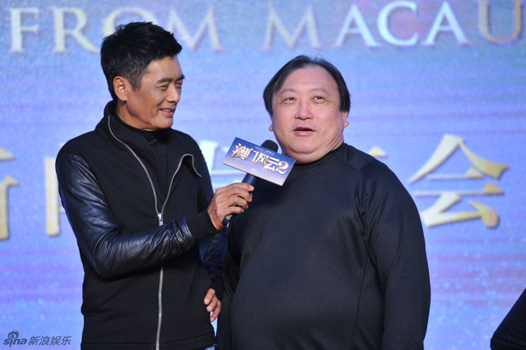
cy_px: 175
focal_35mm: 200
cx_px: 263
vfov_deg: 6.9
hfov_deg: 10.3
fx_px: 2921
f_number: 4
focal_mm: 200
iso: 1000
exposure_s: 1/320
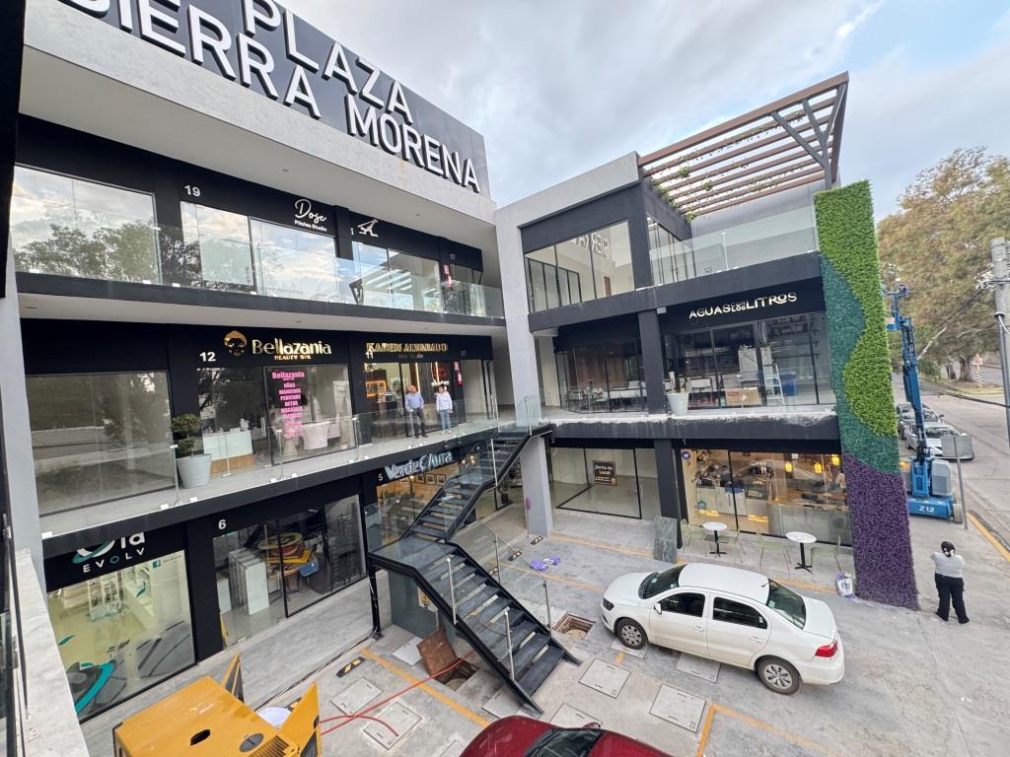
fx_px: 408
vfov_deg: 85.7
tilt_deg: +0.9
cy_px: 378
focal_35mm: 14
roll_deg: +6.6
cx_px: 505
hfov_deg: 102.1
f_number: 2.2
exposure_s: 1/60
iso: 250
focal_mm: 2.22
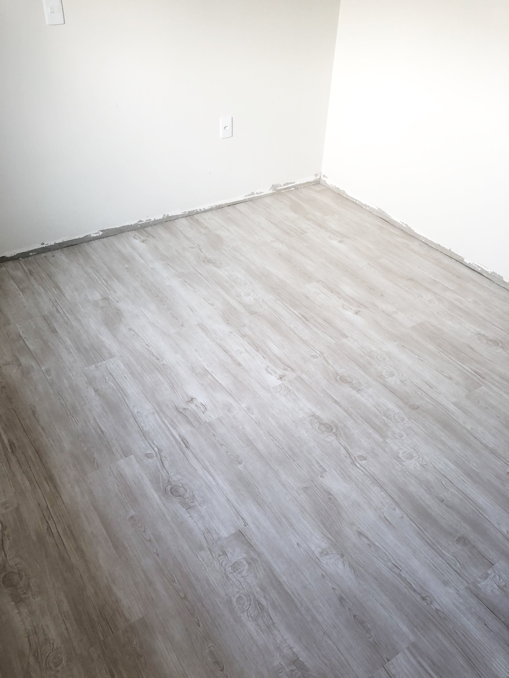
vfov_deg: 63.4
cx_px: 254
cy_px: 339
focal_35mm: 28
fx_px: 549
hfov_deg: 49.7
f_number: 1.8
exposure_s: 1/40
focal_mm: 4
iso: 25
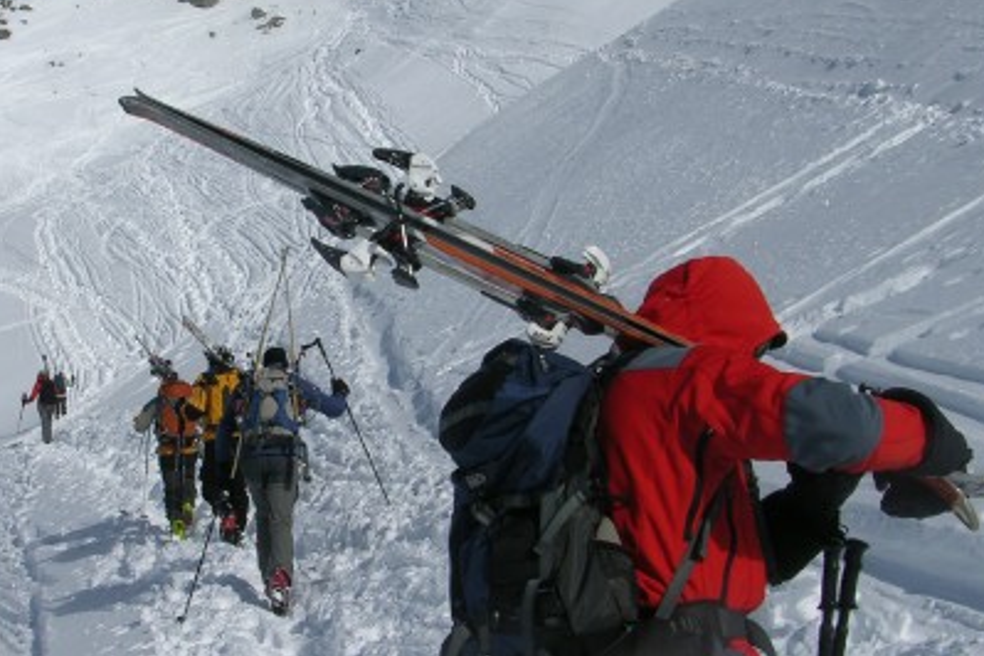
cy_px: 360
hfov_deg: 28.6
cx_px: 308
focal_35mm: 70
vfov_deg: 19.5
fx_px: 1913
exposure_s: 1/496
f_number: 8
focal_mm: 8.9
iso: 50
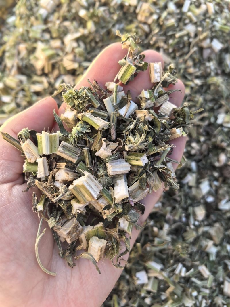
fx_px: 239
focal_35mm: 27
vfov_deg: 65.3
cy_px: 154
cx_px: 115
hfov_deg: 51.3
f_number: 2
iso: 50
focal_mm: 6.35
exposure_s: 1/140
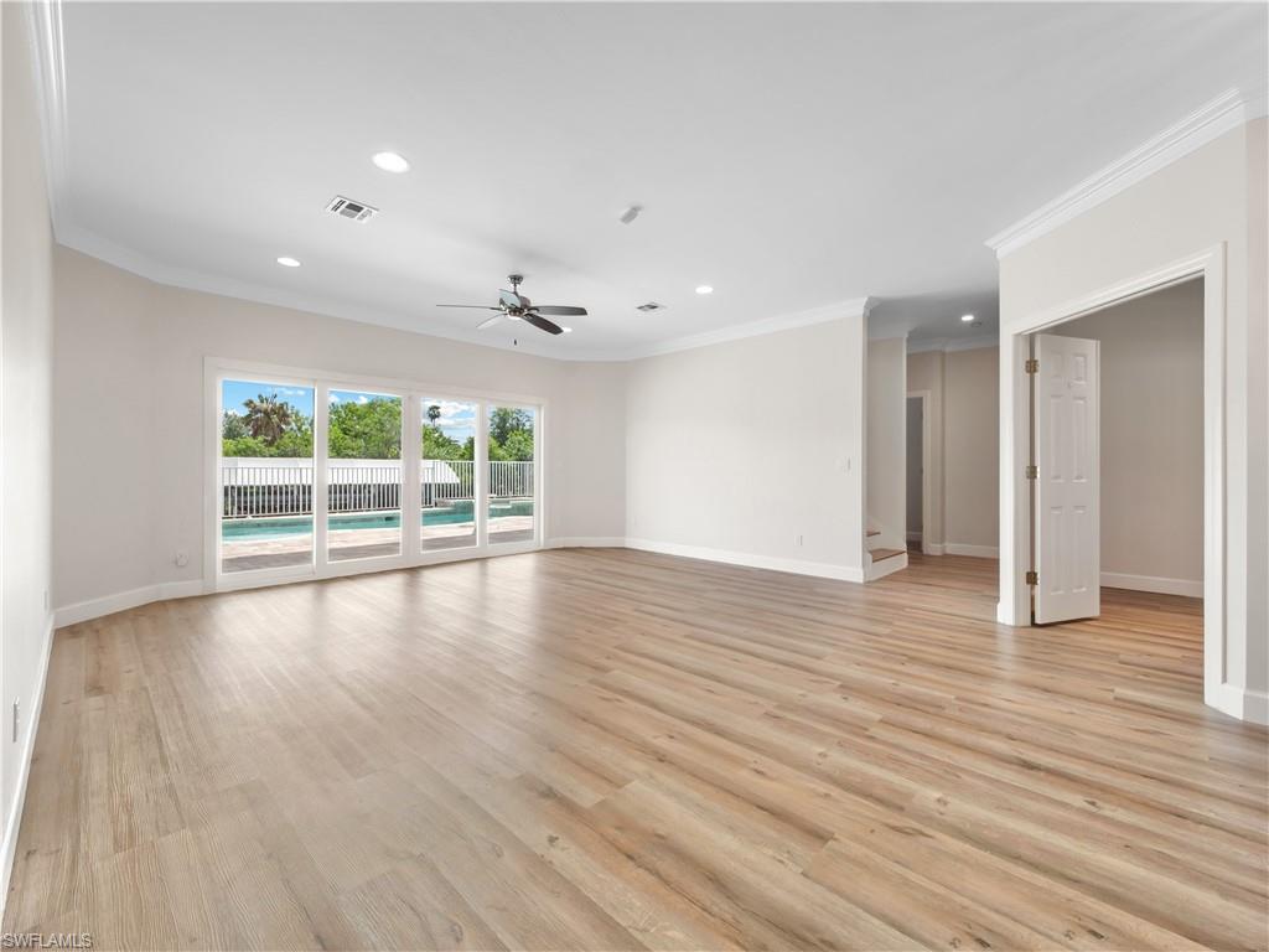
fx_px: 513
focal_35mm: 14
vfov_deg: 85.7
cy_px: 476
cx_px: 634
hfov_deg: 102.1
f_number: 7.1
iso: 200
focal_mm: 7
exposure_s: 1/15
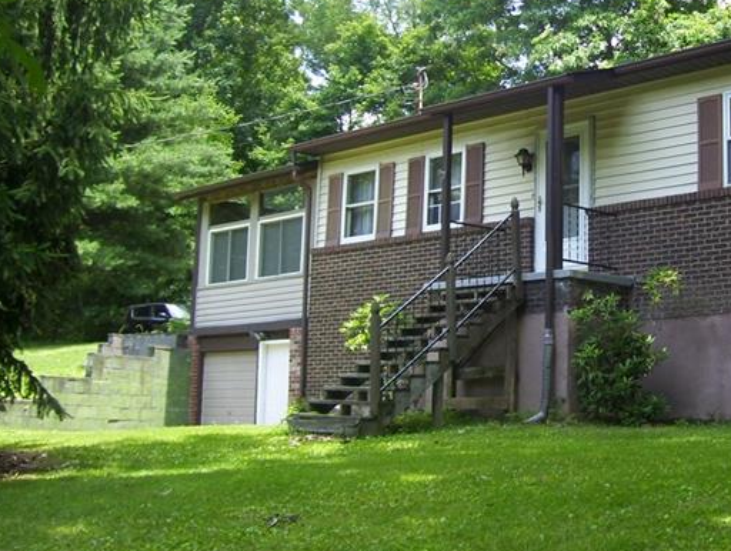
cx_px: 538
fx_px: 1185
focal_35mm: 56
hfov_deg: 33.7
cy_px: 201
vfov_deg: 26.1
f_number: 2.7
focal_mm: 6
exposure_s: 1/160
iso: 80
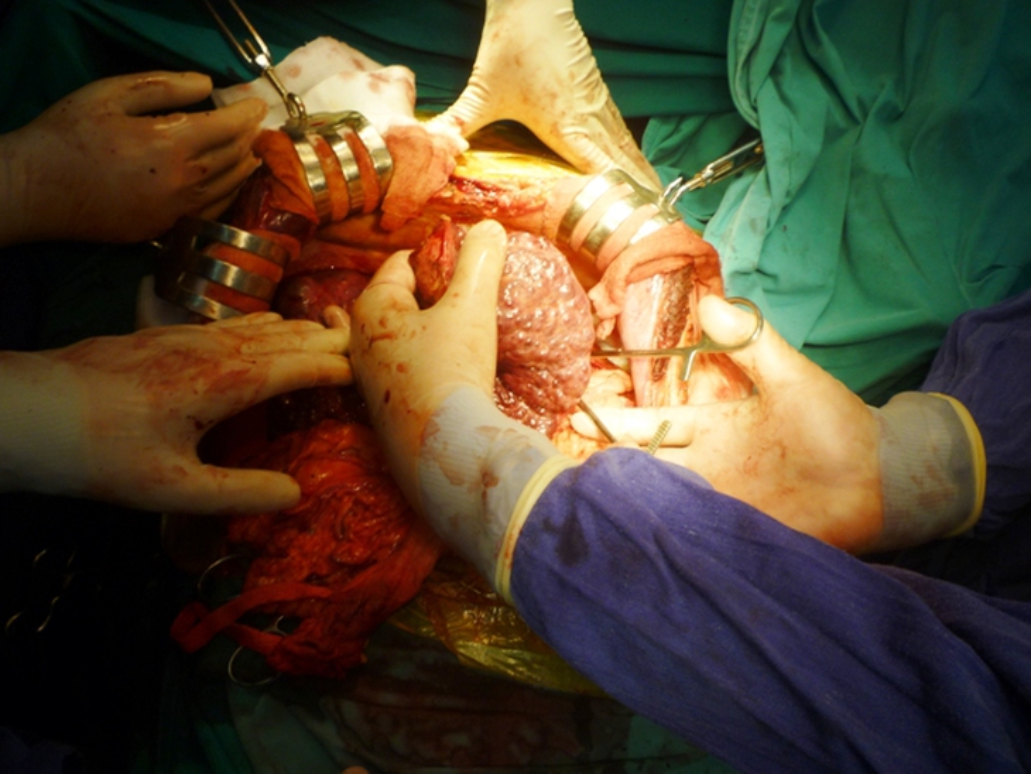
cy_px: 387
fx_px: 864
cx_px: 516
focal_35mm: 29
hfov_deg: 61.6
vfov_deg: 48.3
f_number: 3.3
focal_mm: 5.2
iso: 80
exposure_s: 1/60
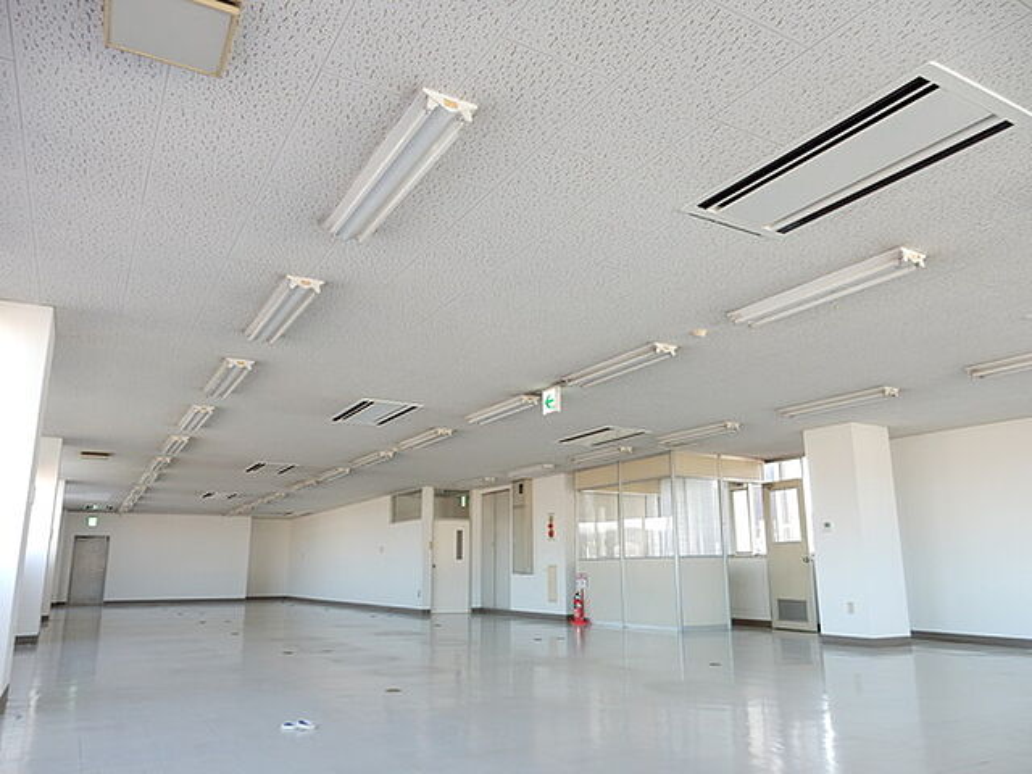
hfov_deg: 69.4
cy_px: 387
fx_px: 745
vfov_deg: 54.9
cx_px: 516
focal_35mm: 25
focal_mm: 4.5
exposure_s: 1/30
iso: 160
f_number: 3.7
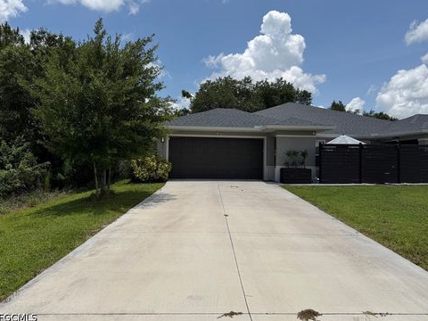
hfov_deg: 69.4
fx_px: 309
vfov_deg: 54.9
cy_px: 157
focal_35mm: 25
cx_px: 218
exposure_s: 1/10309
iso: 80
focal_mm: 6.76
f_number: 1.78
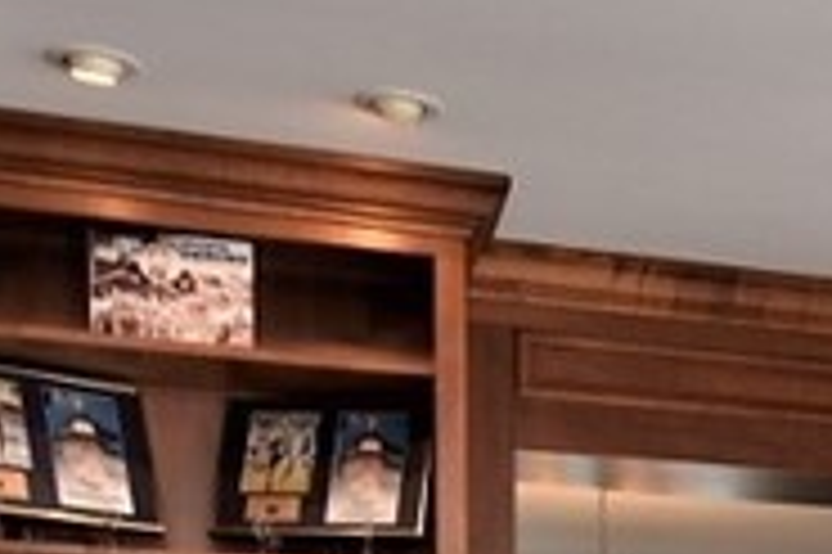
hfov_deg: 18.0
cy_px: 921
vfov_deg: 13.0
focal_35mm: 97
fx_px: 2238
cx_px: 1354
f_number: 8
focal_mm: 11
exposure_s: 1/40
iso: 200
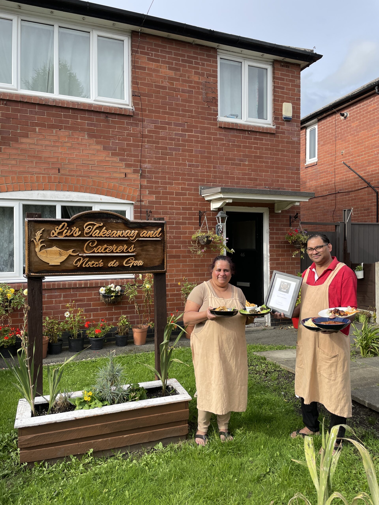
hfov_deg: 53.1
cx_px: 190
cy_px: 252
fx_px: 380
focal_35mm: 26
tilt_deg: +0.0
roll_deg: +2.1
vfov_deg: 67.3
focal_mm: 4.2
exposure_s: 1/1350
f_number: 1.6
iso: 32
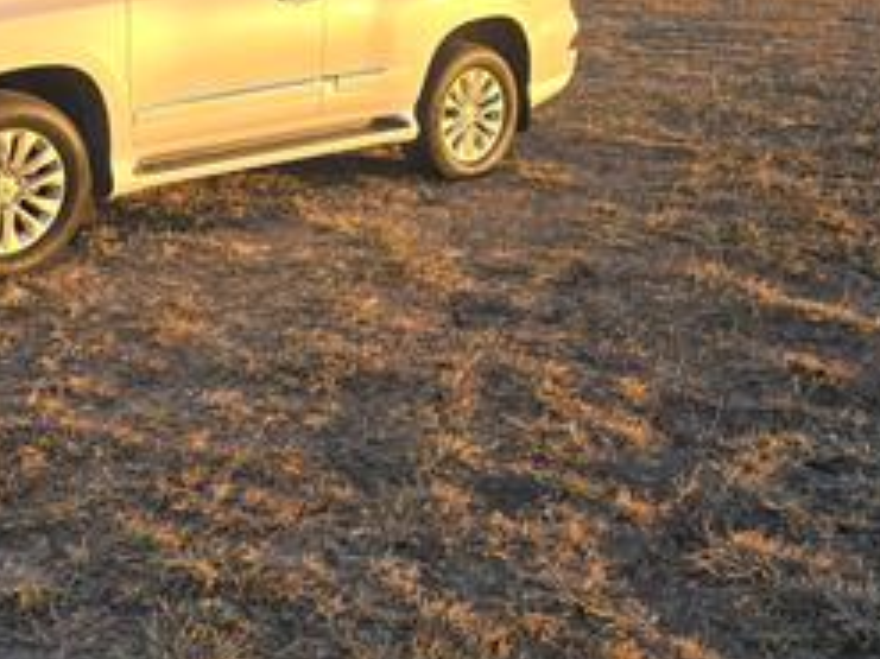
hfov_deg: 39.5
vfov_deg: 29.3
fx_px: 1194
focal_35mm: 47
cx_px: 232
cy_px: 36
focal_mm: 6.3
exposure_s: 1/212
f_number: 1.7
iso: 12
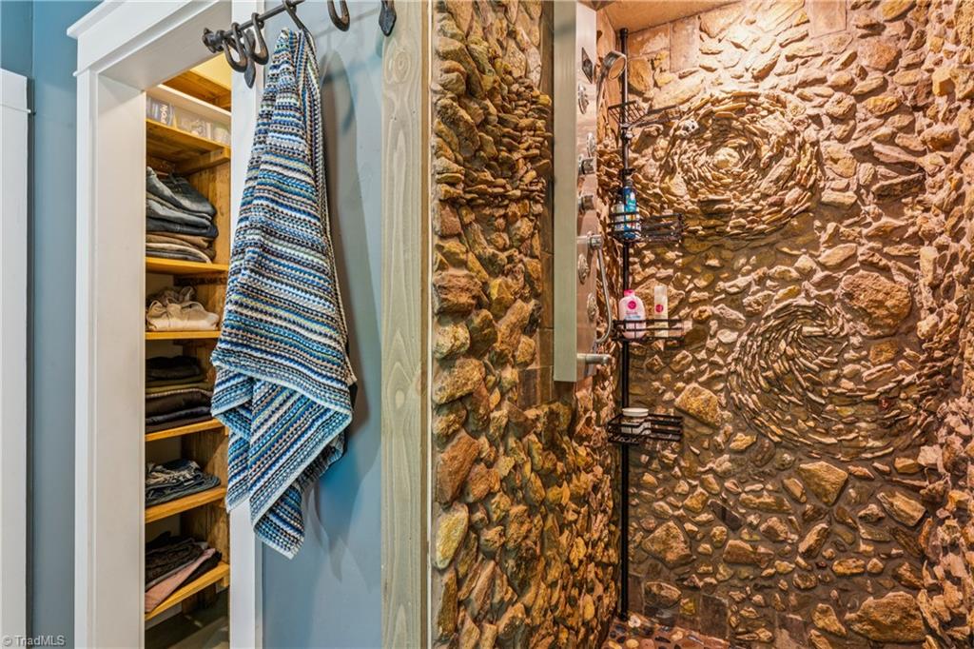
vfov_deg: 71.0
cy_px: 324
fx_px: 454
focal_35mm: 17
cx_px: 487
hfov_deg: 94.0
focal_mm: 16.8
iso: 100
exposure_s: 10
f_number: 13
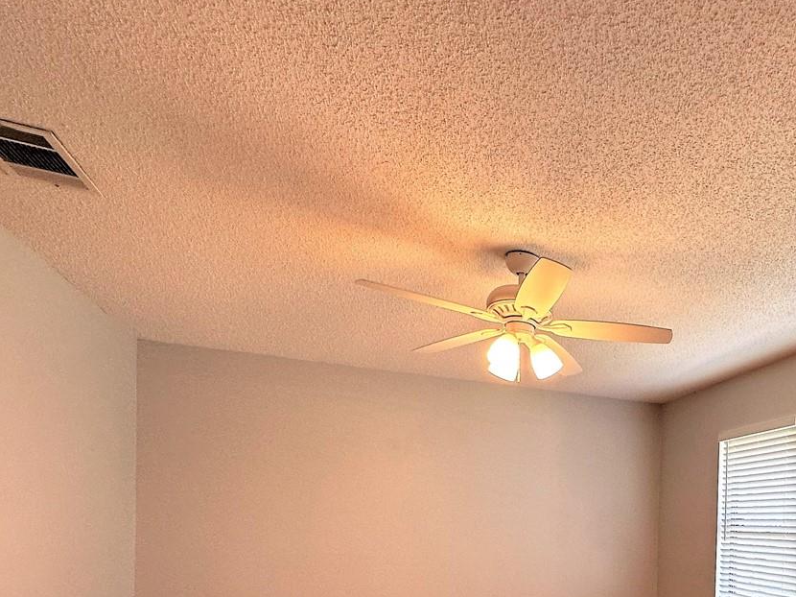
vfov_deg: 46.4
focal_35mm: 27
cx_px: 644
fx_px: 621
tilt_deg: -1.6
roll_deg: -1.1
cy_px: 537
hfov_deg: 59.8
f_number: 2.2
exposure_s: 1/120
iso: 100
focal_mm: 2.22
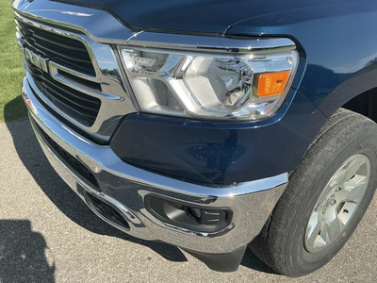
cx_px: 188
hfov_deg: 63.4
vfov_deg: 49.7
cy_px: 142
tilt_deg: -27.6
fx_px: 305
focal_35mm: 28
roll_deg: -3.4
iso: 25
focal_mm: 3
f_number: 1.8
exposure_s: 1/1279
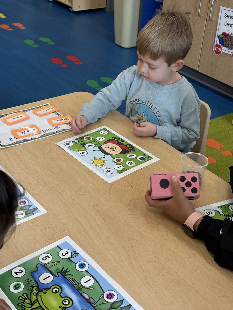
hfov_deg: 30.3
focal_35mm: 48
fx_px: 431
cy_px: 155
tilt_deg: -31.3
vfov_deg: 39.7
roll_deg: -3.2
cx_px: 116
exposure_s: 1/120
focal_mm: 6.76
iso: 100
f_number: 1.78
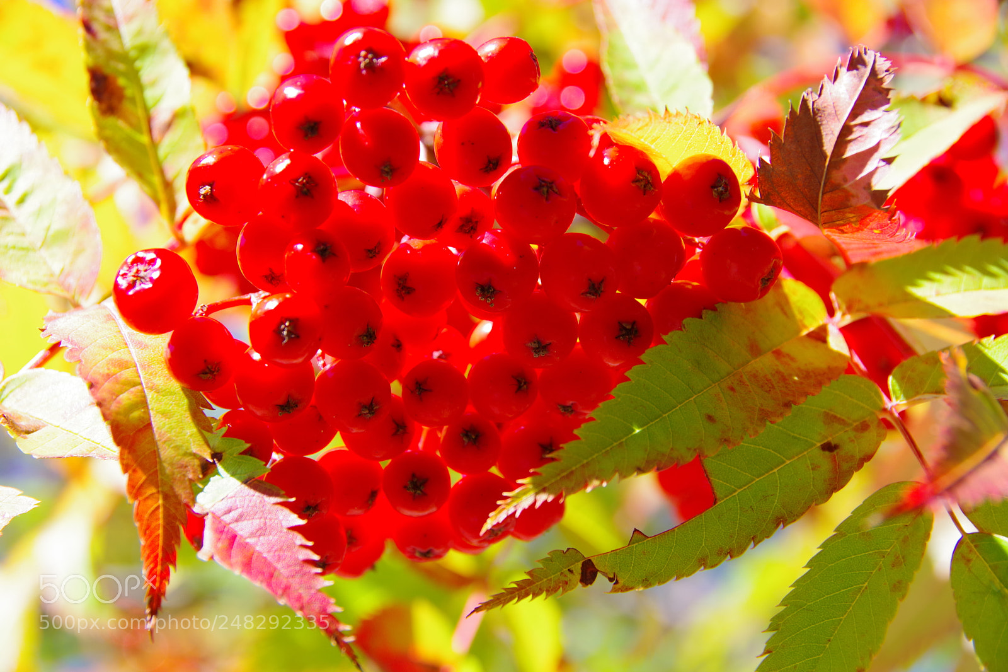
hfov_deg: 25.7
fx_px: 2211
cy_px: 336
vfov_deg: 17.3
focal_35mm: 79
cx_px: 504
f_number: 5.6
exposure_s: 1/160
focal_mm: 53
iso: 200
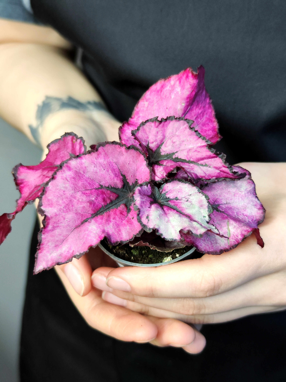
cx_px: 143
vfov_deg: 73.9
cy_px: 191
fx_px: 253
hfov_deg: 58.9
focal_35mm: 23
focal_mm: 7.01
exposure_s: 1/50
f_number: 1.69
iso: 1321
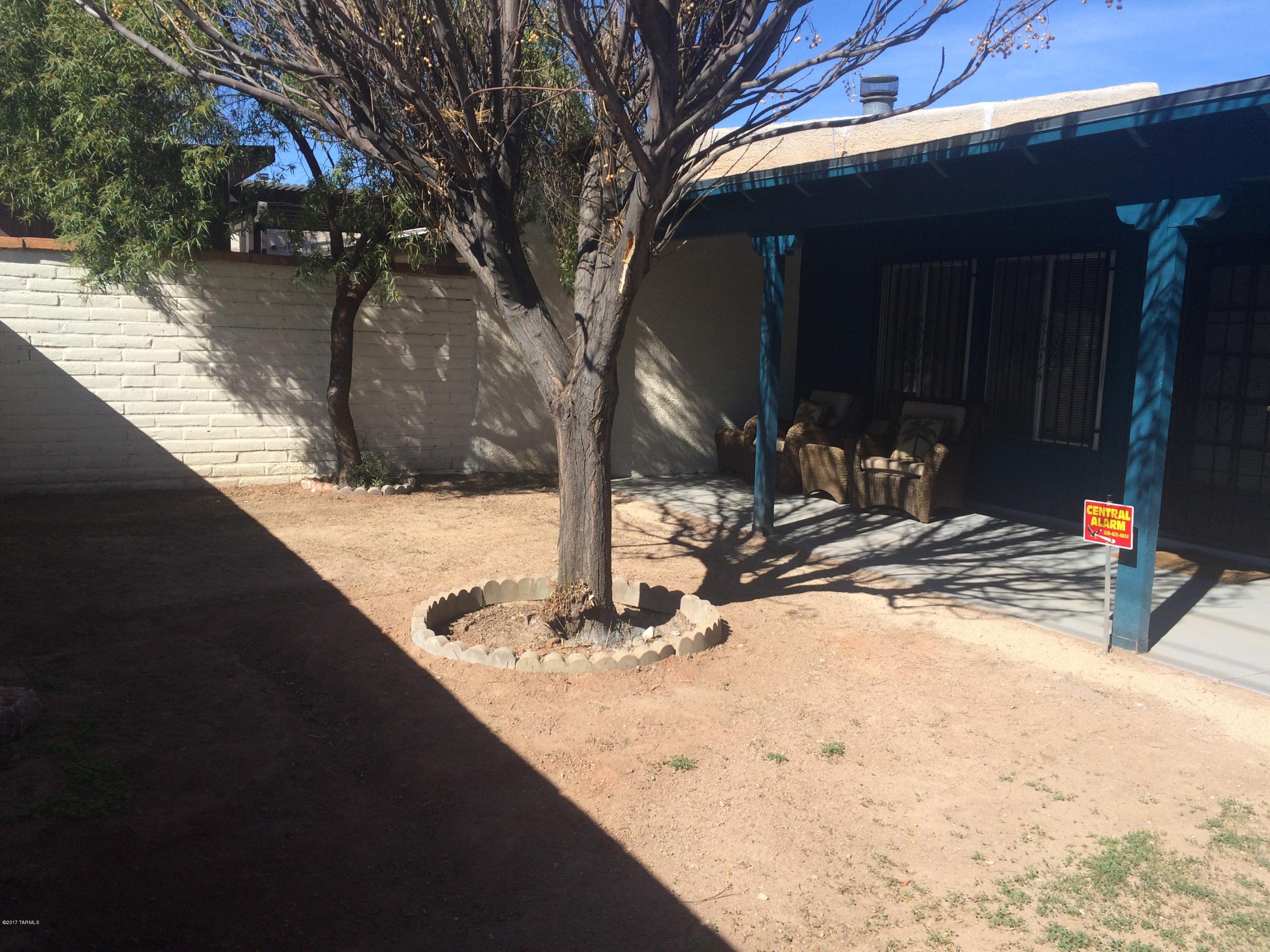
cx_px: 635
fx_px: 1064
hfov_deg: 61.7
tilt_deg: -7.4
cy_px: 476
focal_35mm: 29
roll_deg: -1.9
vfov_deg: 48.2
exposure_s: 1/1642
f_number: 2.2
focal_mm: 4.15
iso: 32
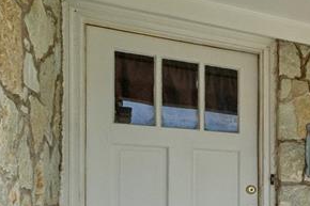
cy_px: 179
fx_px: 456
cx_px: 526
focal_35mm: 53
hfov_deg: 23.7
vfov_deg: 24.8
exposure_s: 1/500
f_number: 10
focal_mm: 10
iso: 250
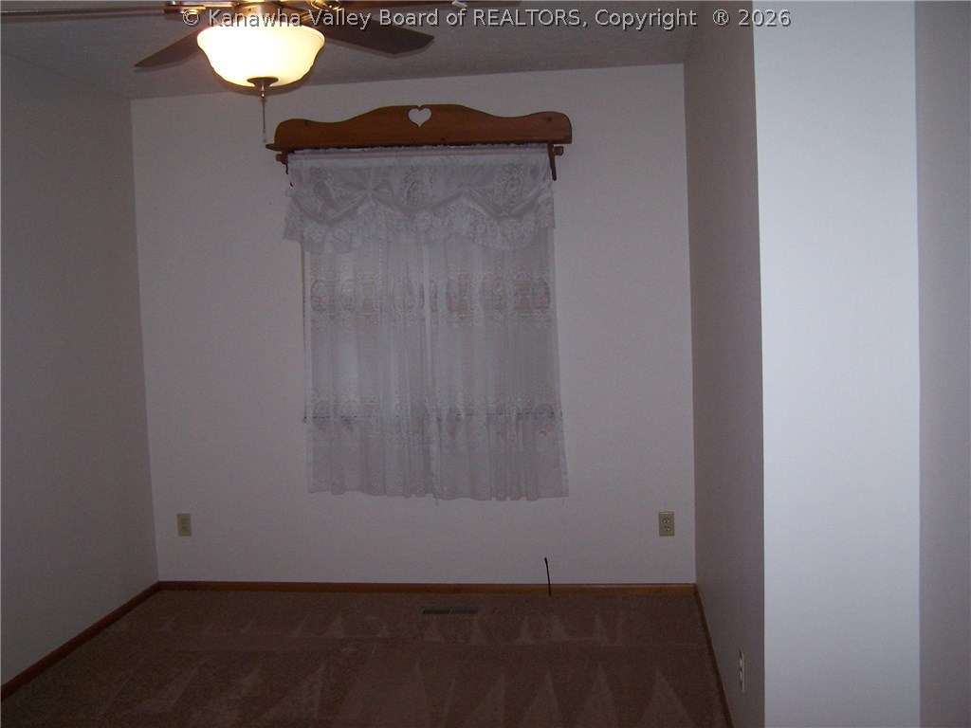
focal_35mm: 38
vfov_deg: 37.7
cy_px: 364
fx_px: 1066
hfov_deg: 49.0
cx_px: 486
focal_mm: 6.3
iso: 140
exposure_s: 1/60
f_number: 2.8
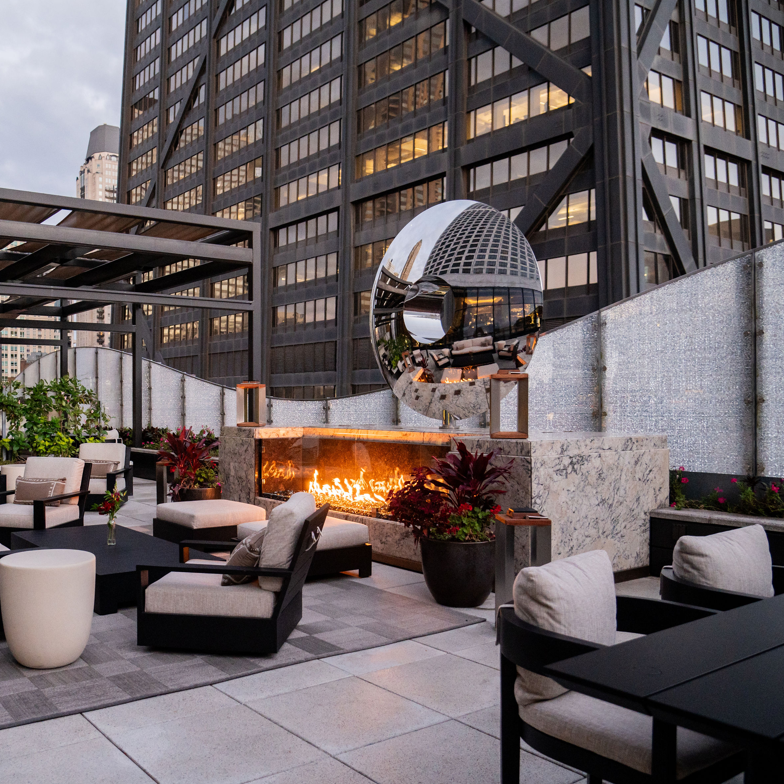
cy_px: 395
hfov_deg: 51.6
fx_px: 794
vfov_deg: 52.5
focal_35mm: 31
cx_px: 261
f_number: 4
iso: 1250
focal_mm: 24
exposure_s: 1/125
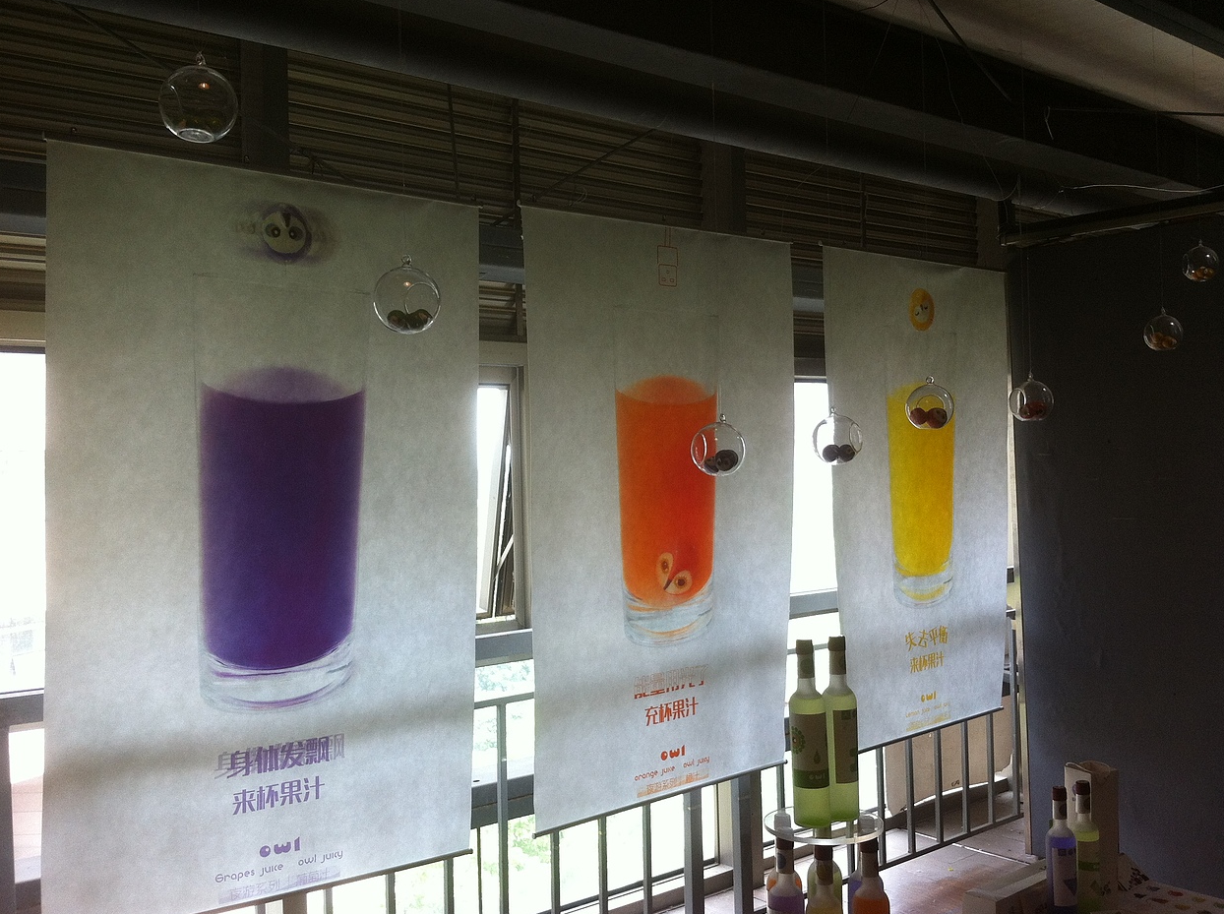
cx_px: 623
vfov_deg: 39.6
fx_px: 1271
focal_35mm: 36
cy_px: 450
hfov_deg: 51.4
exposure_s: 1/60
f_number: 2.8
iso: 100
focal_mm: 3.85
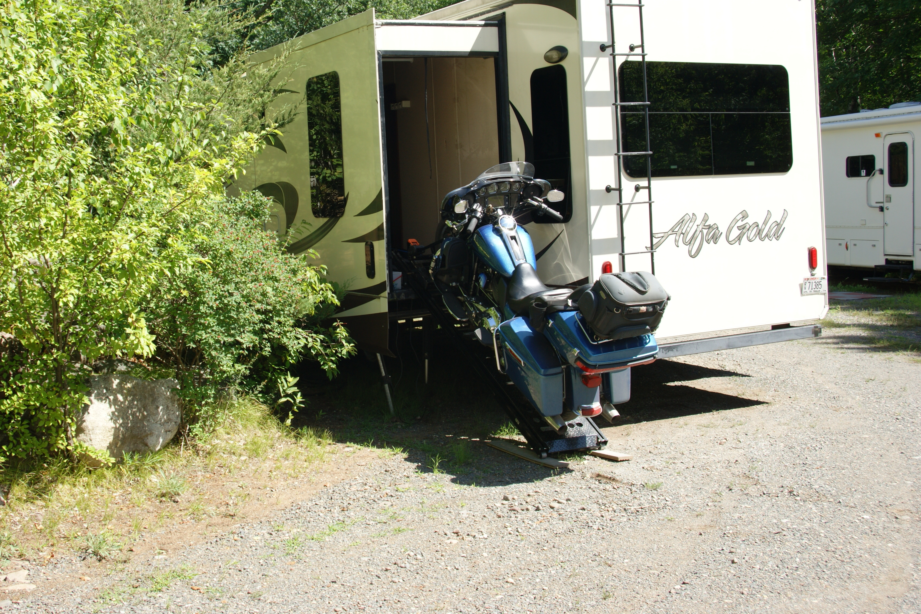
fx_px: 1074
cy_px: 307
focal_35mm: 42
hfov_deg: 46.4
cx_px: 460
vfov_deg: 31.9
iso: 100
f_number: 9
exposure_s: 1/80
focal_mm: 28
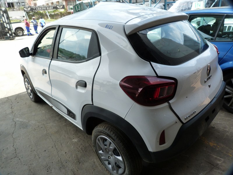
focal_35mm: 25
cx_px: 116
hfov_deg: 69.4
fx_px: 168
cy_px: 88
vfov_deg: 54.9
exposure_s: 1/125
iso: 125
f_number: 4
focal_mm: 4.5
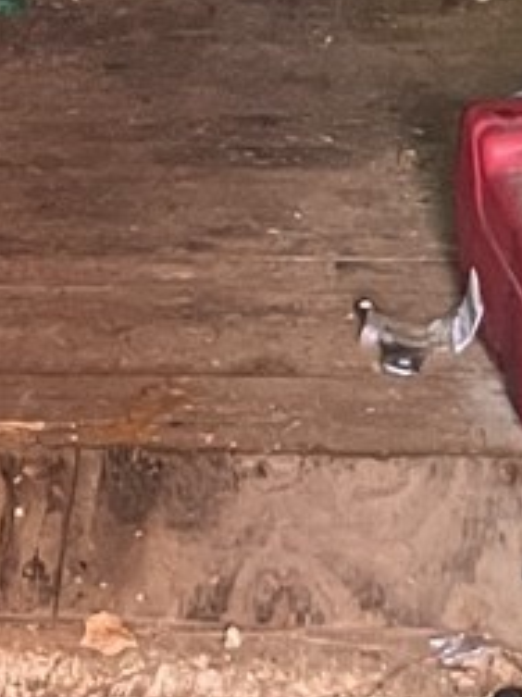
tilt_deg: -4.7
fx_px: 3200
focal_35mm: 159
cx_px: 175
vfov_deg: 10.6
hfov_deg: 9.3
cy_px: -972
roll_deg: +2.2
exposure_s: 1/30
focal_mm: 5.1
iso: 640
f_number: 1.6
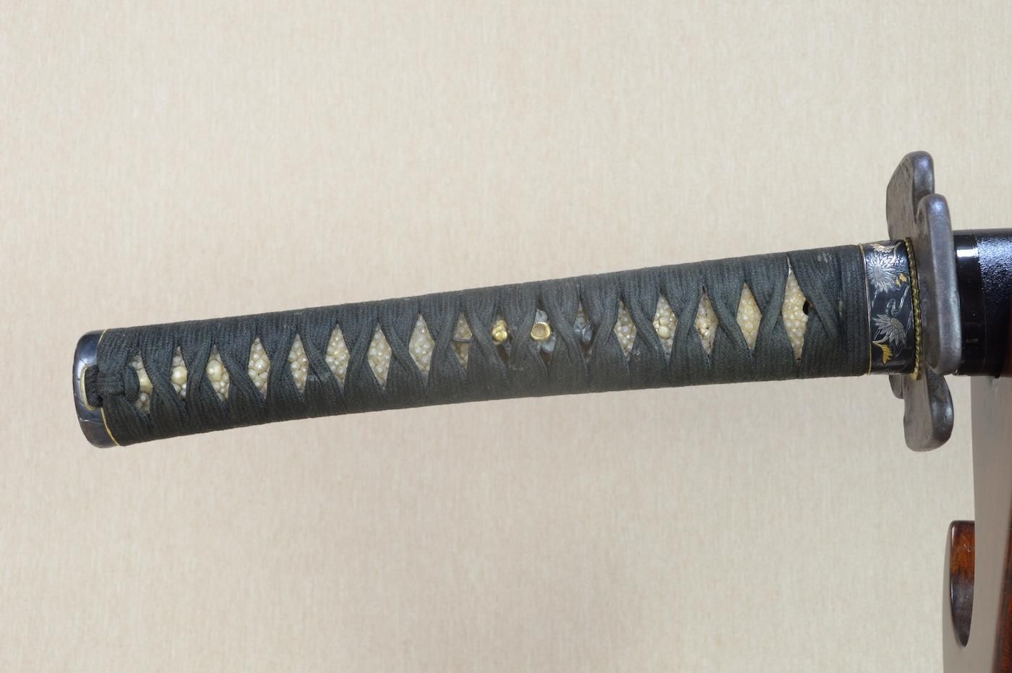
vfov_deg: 25.7
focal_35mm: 52
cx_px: 506
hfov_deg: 37.9
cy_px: 336
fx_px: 1475
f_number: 11
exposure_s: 1/1.6
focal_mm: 35
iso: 400
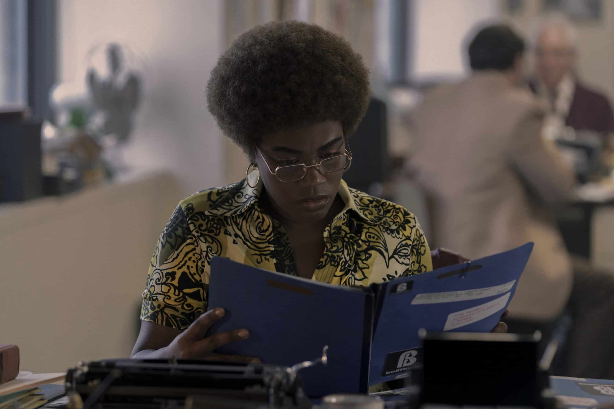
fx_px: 2285
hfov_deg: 15.3
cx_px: 307
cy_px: 204
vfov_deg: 10.2
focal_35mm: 134
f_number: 3.5
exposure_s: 1/200
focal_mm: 134
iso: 3200
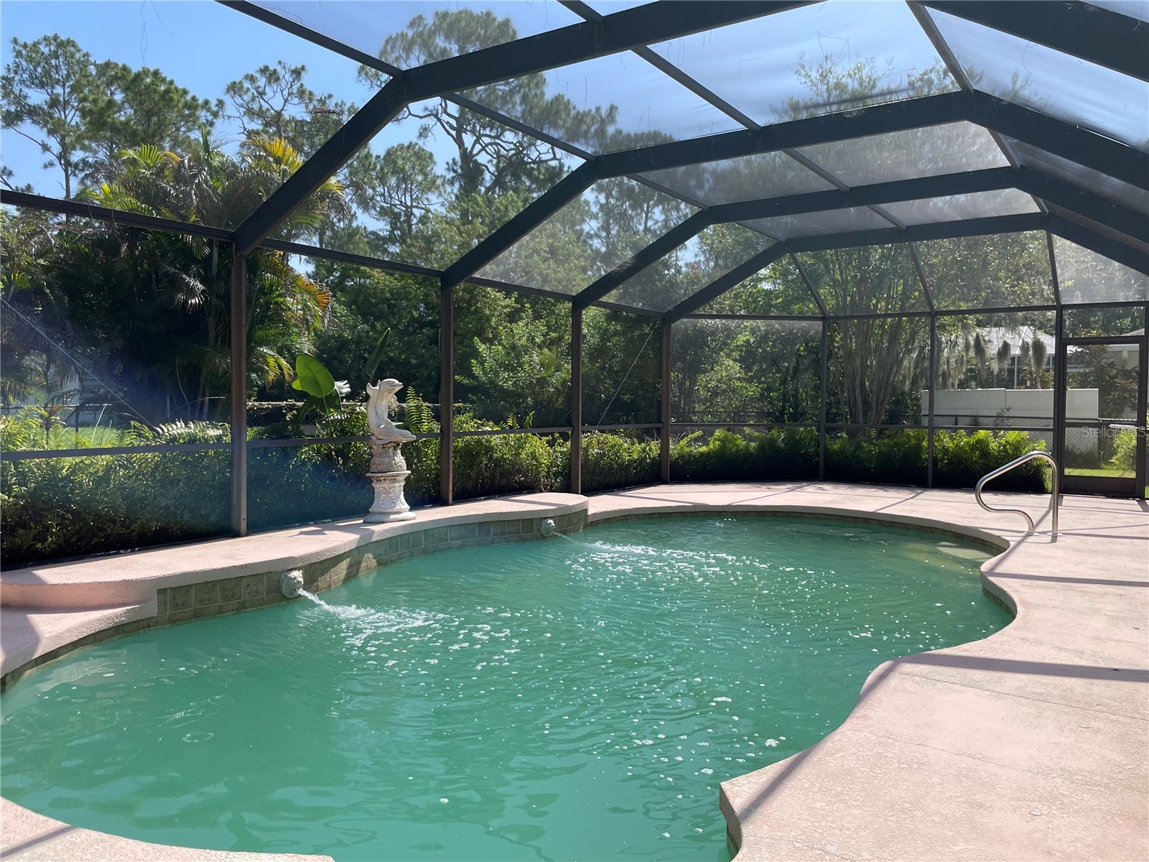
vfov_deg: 53.1
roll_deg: -0.1
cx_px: 574
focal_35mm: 26
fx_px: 863
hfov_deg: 67.3
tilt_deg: -2.4
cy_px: 431
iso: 32
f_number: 1.6
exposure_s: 1/1642
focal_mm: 4.2
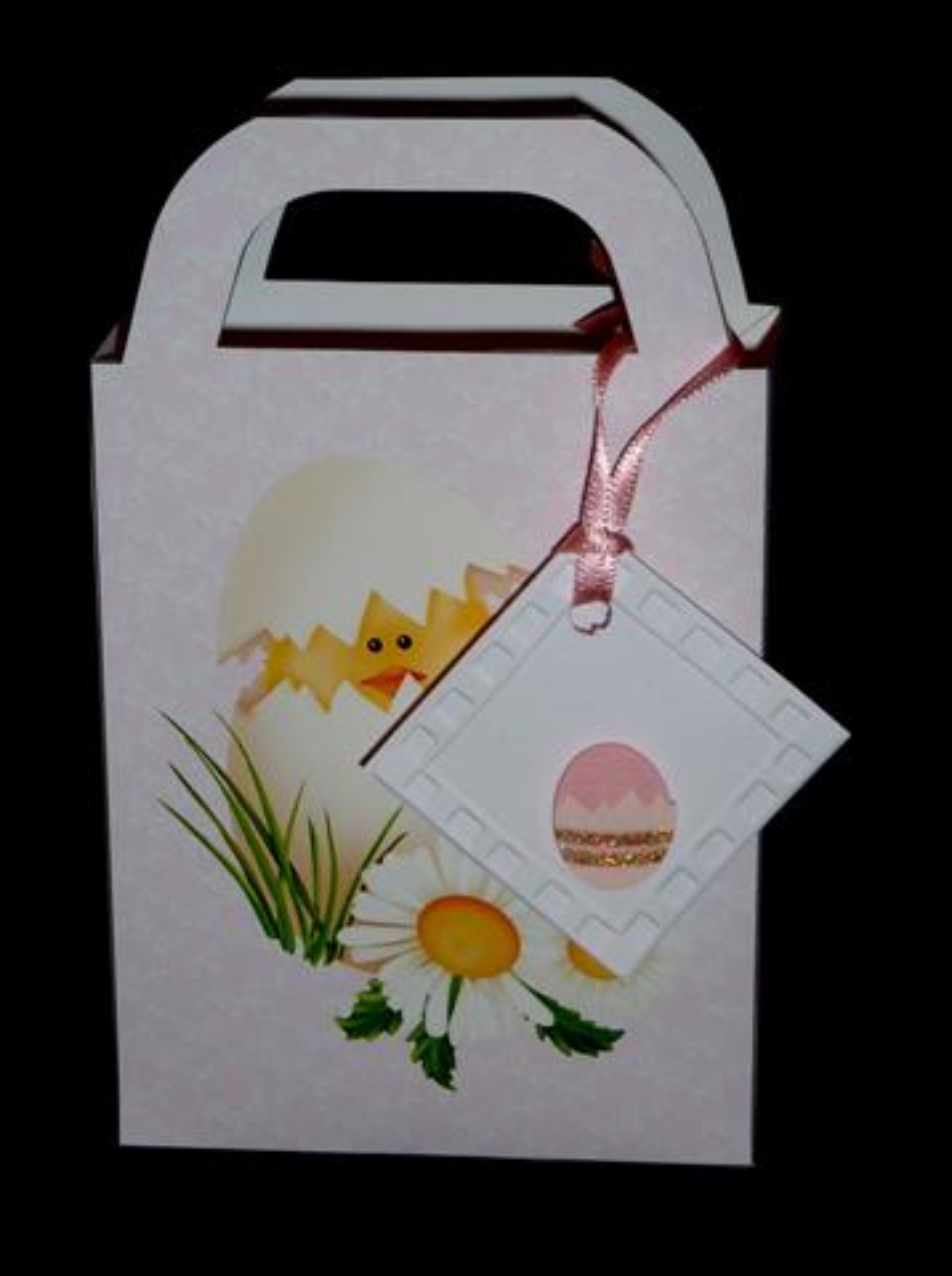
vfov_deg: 21.8
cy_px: 638
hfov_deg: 16.4
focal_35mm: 90
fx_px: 3312
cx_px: 476
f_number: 4.3
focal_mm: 14.7
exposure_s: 1/40
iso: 100
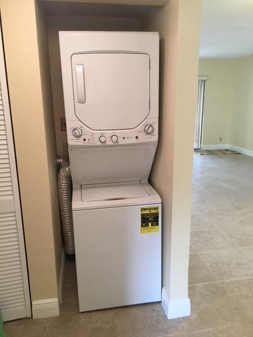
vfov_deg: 61.7
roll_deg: +0.8
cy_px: 168
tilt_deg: -13.5
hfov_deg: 48.2
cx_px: 126
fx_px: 283
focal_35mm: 29
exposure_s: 1/30
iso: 100
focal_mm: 4.15
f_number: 2.2
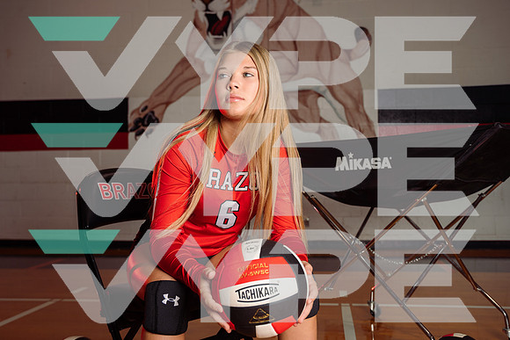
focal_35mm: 38
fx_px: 538
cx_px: 255
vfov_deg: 35.1
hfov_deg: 50.7
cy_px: 170
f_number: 4.5
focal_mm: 38
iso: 125
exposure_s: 1/200
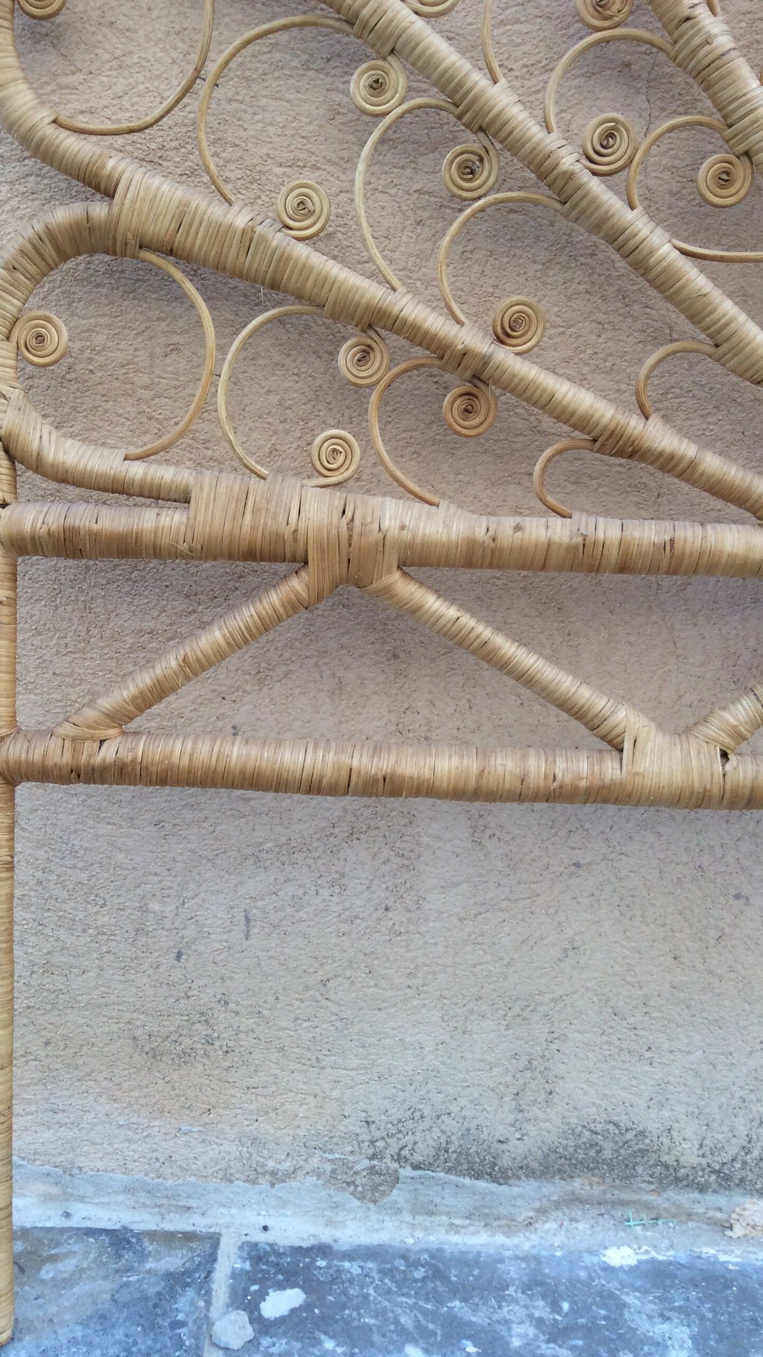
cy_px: 679
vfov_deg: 56.6
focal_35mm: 35
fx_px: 1259
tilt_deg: -10.7
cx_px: 326
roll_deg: +1.9
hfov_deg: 33.7
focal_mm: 3.3
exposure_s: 1/100
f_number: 2.4
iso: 50
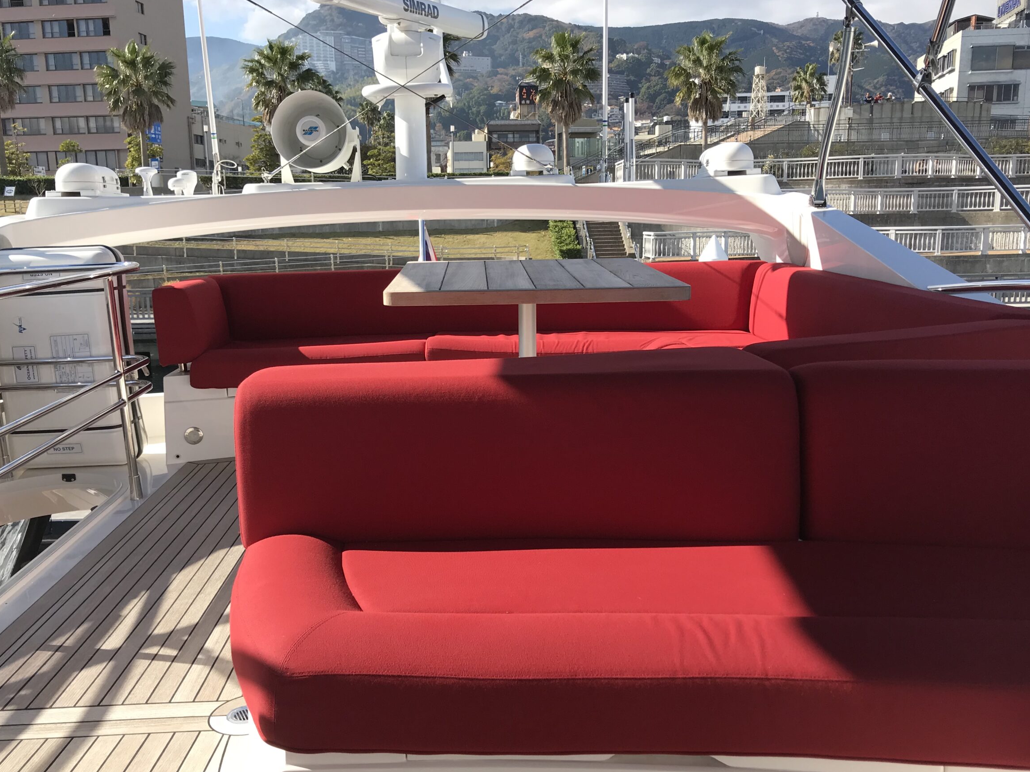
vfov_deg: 45.4
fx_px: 922
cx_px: 497
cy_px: 411
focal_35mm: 31
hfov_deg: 58.3
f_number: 1.8
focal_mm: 3.99
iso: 20
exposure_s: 1/1244
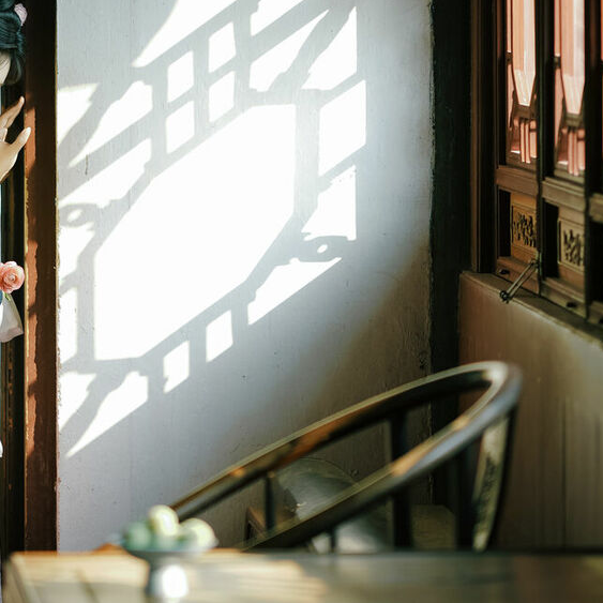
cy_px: -50
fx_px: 3981
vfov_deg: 8.6
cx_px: 142
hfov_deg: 8.6
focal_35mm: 202
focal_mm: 85
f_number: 1.6
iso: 80
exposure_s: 1/250
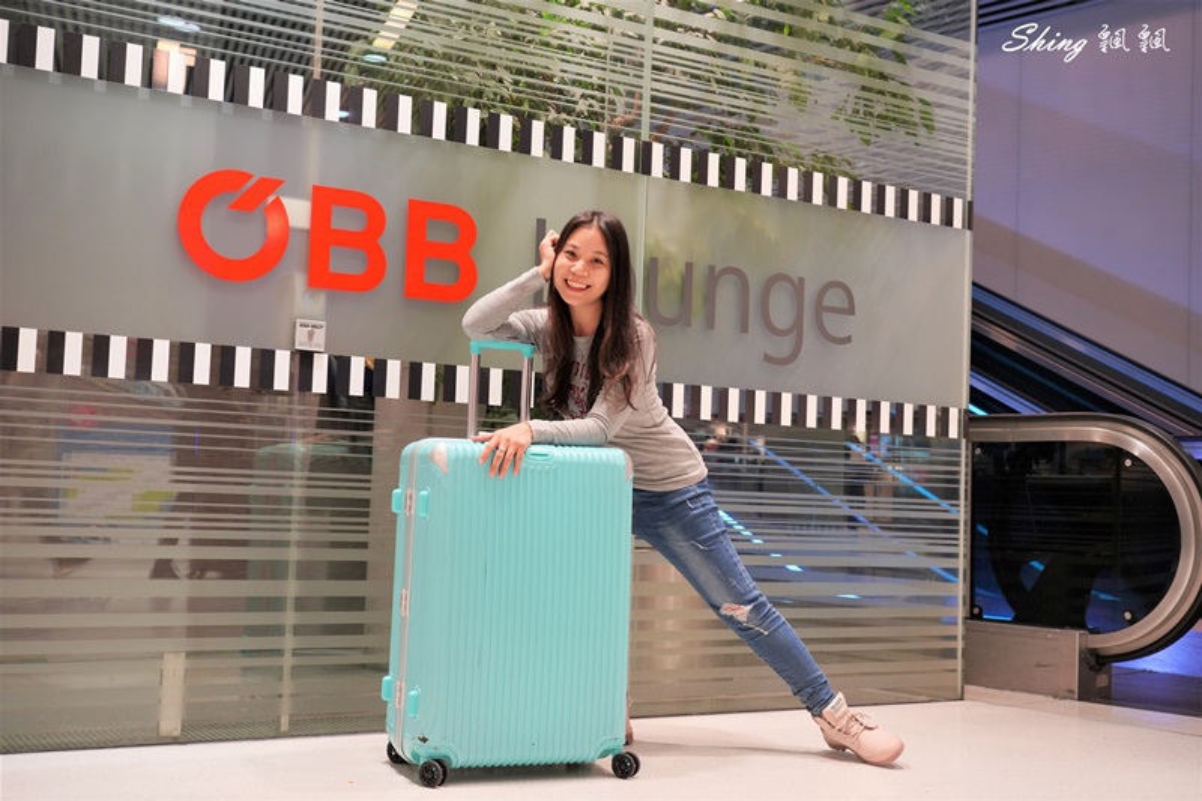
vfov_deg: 31.9
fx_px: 1402
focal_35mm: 42
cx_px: 601
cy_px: 400
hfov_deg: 46.4
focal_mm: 42
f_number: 5
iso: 640
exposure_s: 1/50
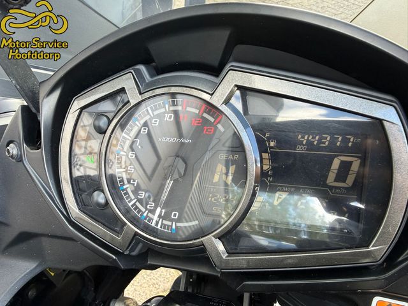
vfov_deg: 56.8
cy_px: 153
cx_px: 204
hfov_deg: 71.6
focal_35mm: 24
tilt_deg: -46.2
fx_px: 283
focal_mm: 2.22
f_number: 2.2
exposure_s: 1/99
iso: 125
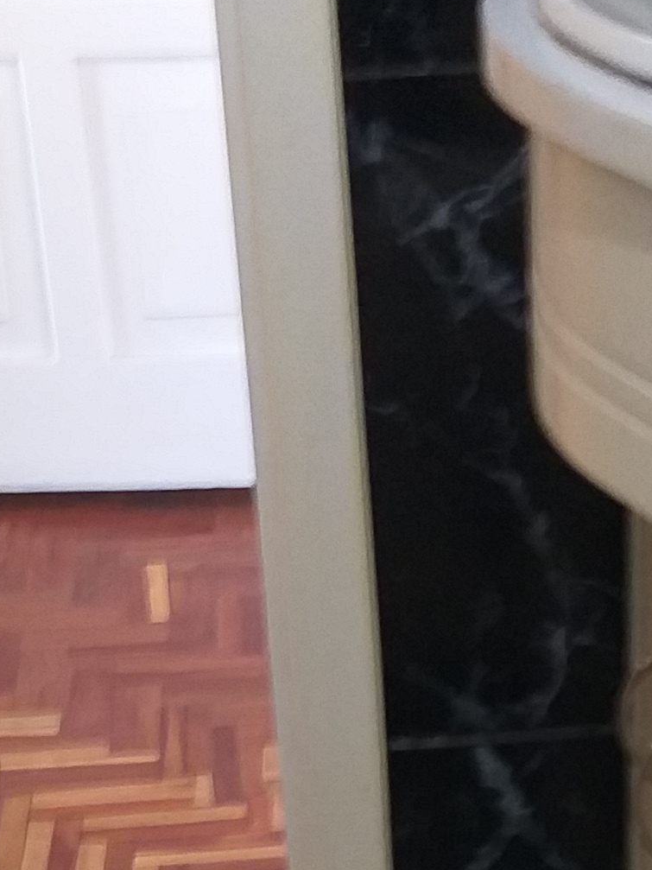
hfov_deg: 12.4
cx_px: 435
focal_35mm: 119
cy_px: 1038
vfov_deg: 15.9
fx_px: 2989
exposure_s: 1/30
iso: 125
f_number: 1.7
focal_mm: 3.93
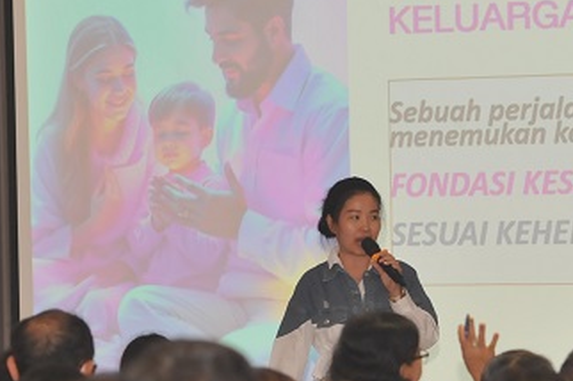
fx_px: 1574
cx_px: 330
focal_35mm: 99
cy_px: 251
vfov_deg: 13.8
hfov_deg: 20.6
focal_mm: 50
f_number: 2
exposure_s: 1/200
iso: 2000
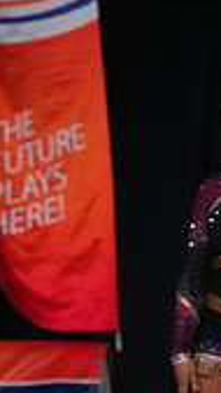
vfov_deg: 3.0
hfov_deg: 1.7
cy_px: 294
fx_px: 7505
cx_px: -372
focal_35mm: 720
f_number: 5.6
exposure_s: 1/1250
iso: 16000
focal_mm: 200
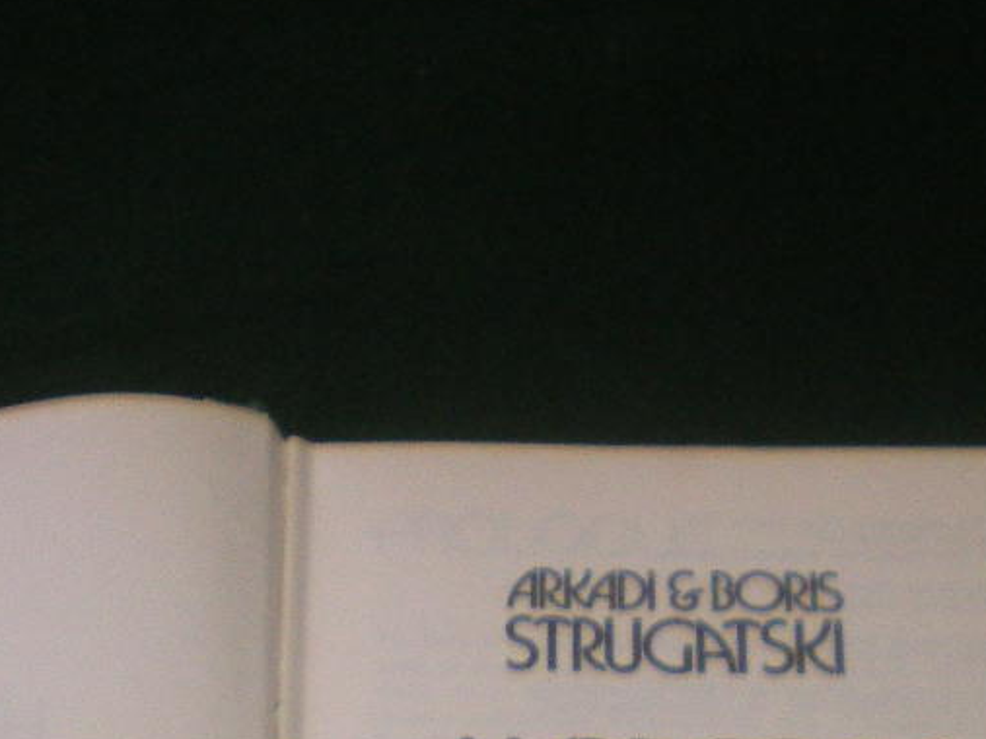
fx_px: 3417
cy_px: 982
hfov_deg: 16.4
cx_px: 424
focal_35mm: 120
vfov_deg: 12.0
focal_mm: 6.3
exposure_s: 1/50
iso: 200
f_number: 3.1
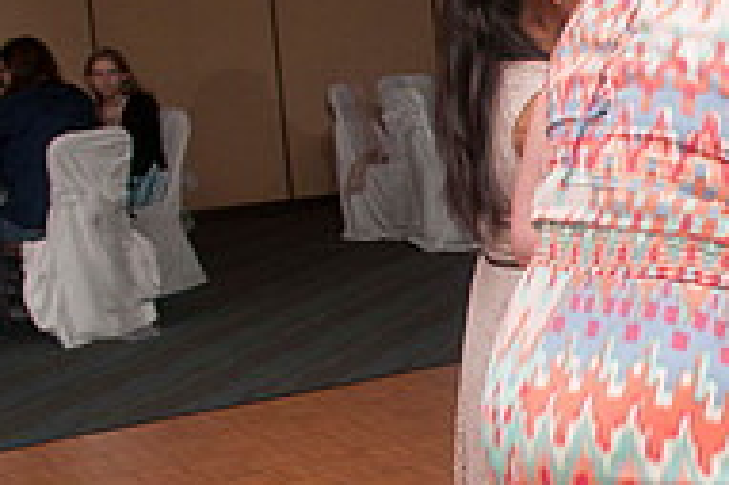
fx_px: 1659
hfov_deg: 21.5
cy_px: 285
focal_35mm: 82
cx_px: 1031
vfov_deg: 16.6
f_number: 5.6
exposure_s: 1/60
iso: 400
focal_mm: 18
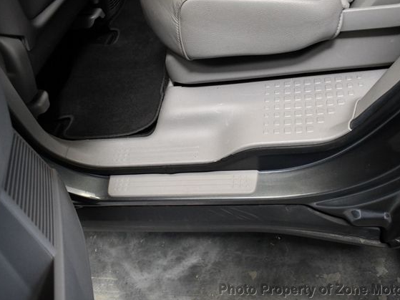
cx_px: 210
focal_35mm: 33
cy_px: 150
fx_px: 381
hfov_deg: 55.3
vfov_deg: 42.9
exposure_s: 1/100
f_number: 3.5
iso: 3200
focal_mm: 20
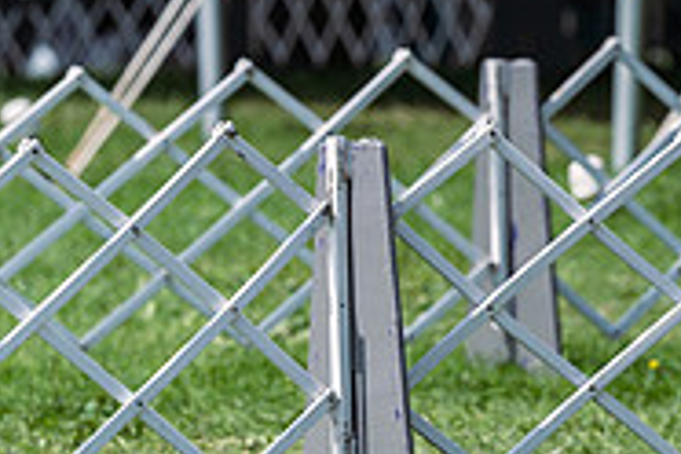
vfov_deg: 2.0
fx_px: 12976
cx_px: 972
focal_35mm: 686
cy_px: 37
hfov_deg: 3.0
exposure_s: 1/1000
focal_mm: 189
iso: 100
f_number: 4.5
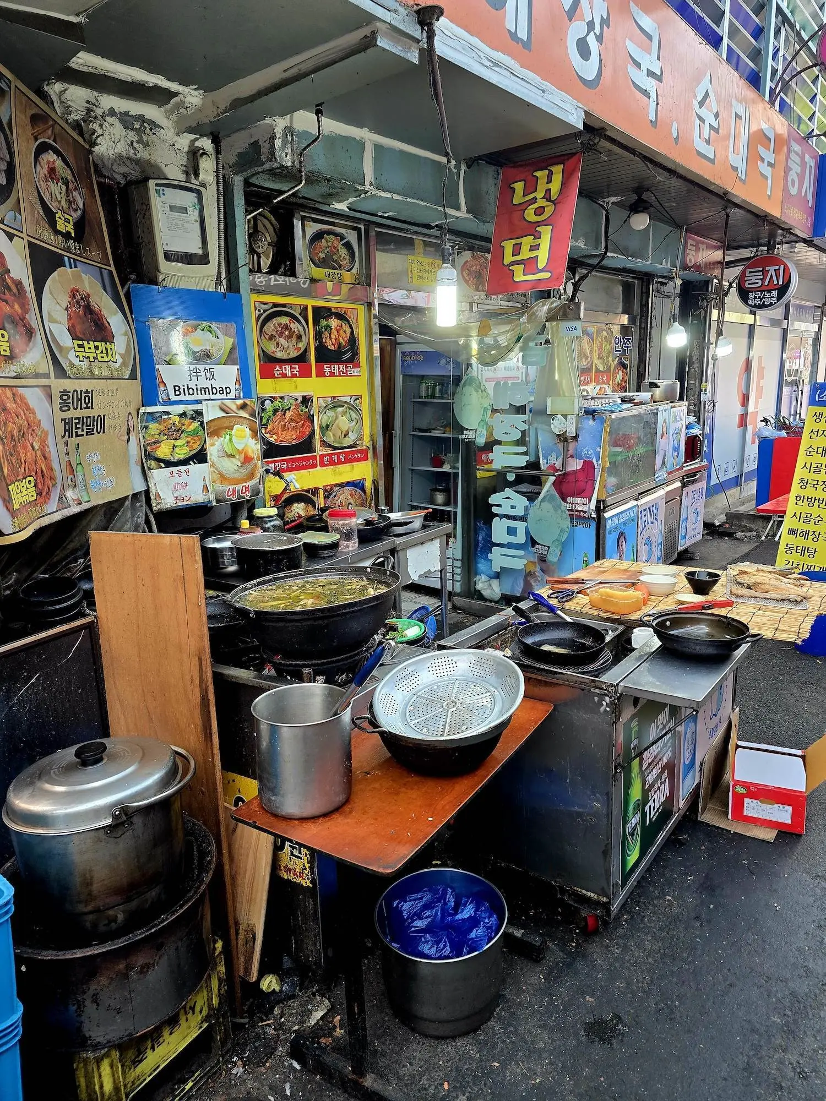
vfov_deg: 73.9
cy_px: 550
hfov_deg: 58.9
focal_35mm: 23
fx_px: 732
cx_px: 413
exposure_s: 1/120
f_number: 1.7
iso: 100
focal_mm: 6.3
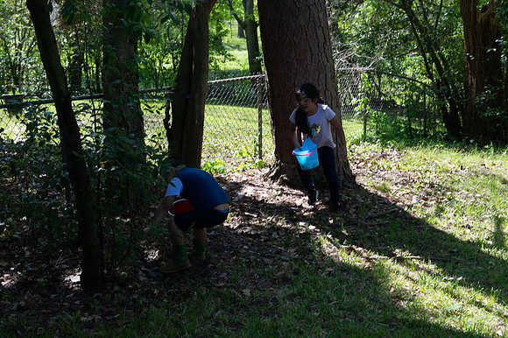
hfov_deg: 34.5
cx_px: 254
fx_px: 818
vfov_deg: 23.4
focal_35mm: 58
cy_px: 169
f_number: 6.3
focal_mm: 58
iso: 200
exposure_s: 1/160
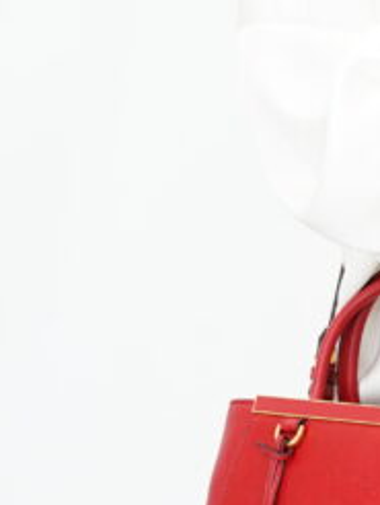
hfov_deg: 7.3
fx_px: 2922
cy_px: 164
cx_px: 568
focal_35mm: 200
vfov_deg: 9.9
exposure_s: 1/8
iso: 640
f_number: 5.6
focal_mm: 50
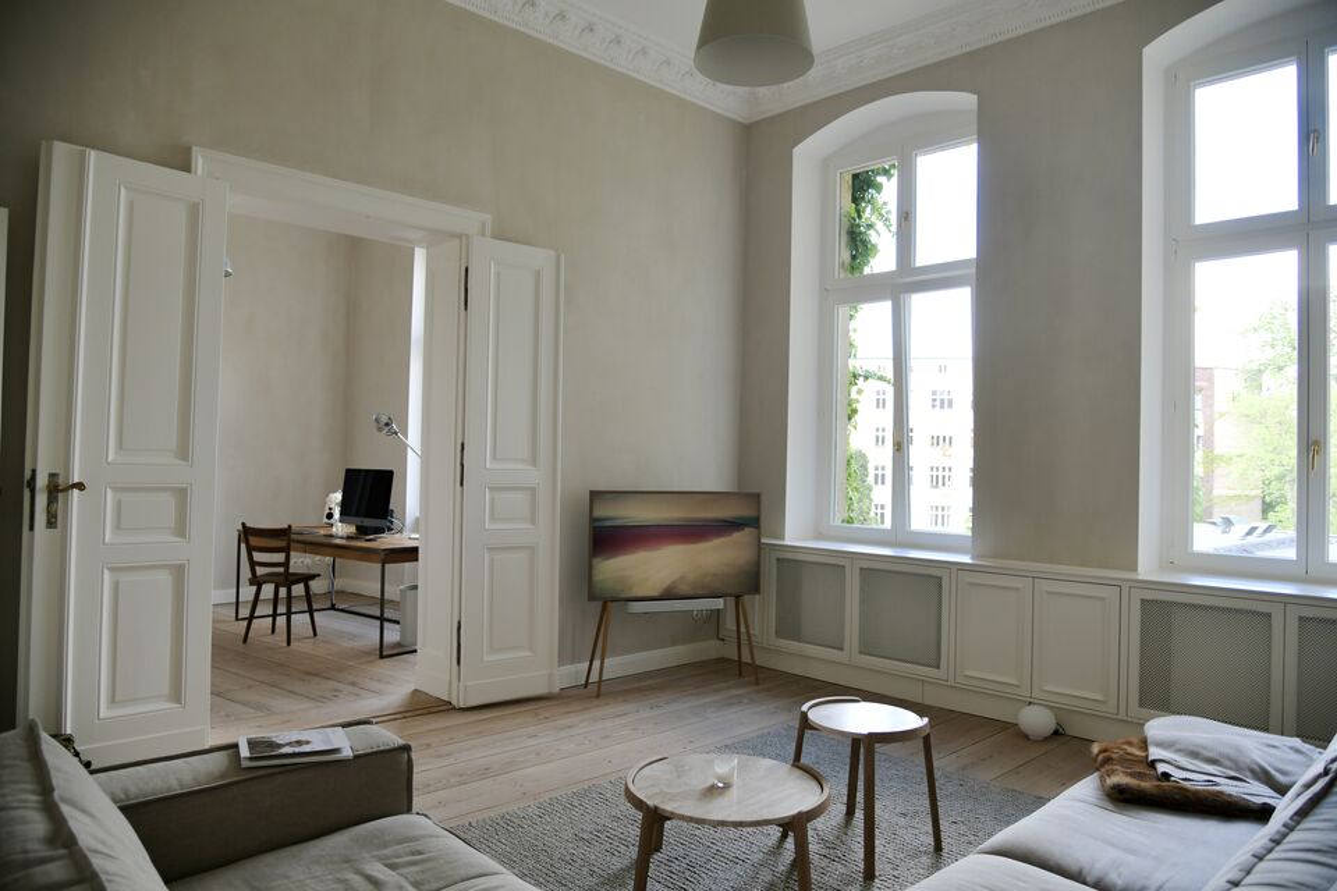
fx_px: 891
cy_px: 446
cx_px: 668
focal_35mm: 24
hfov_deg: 73.7
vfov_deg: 53.1
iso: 500
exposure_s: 1/160
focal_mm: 24
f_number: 4
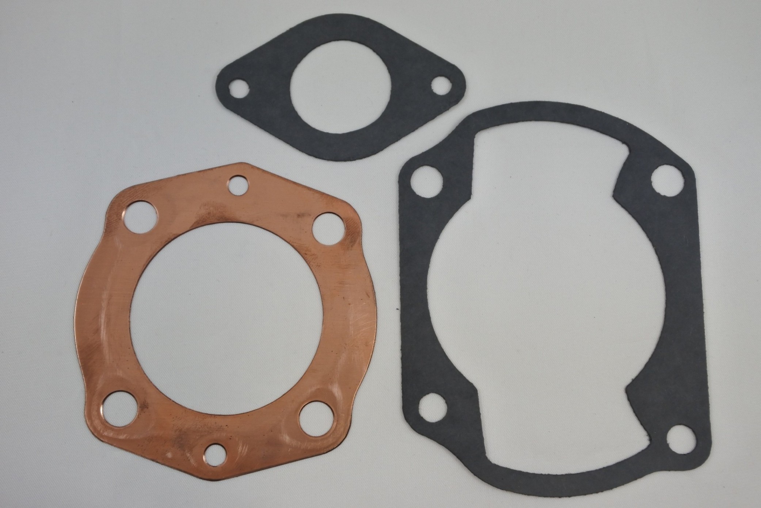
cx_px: 380
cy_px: 254
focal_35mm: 40
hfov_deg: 48.4
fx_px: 846
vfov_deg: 33.4
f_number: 4.2
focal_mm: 15
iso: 400
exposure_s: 1/250
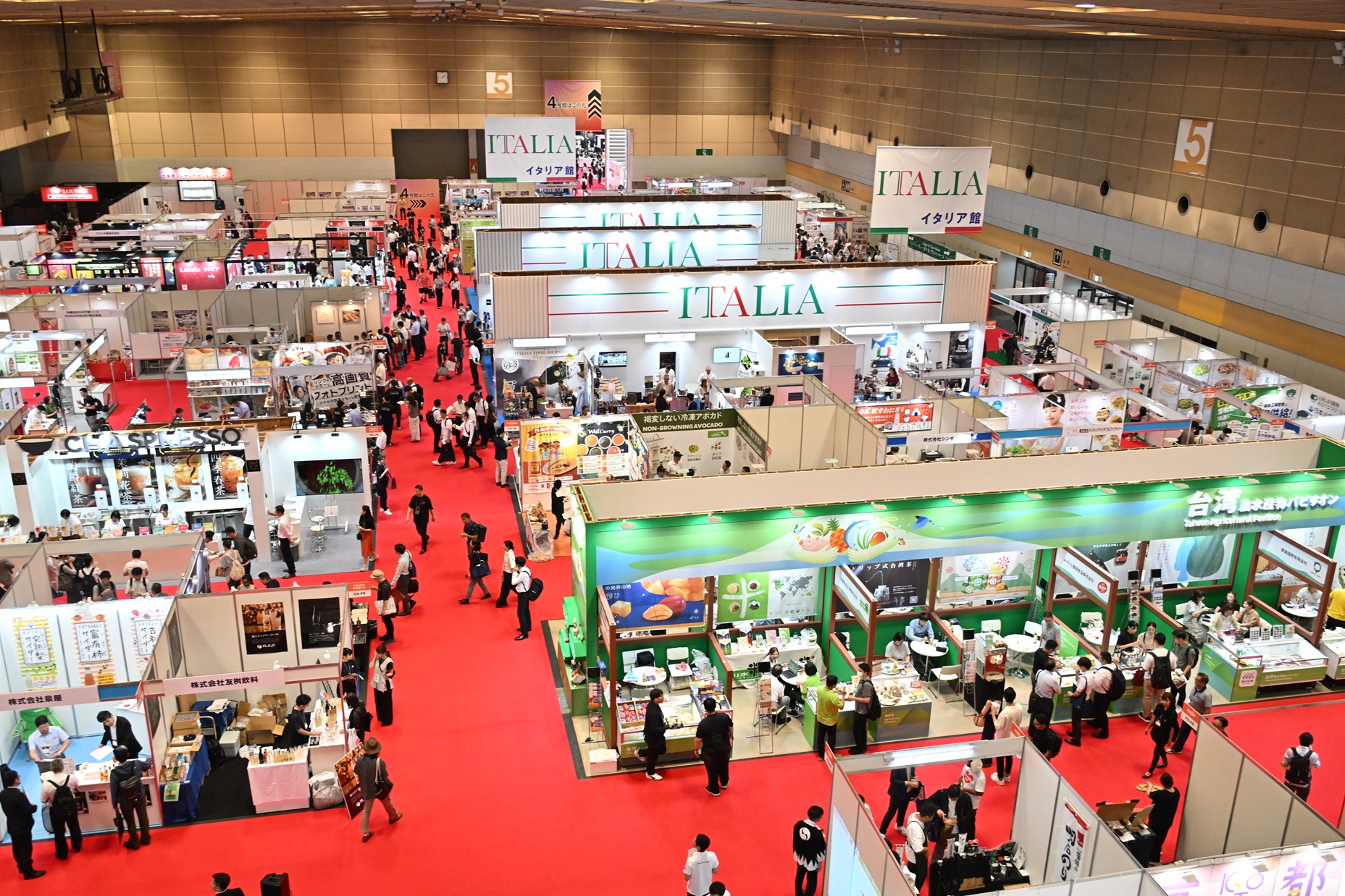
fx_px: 1158
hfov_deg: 60.3
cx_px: 672
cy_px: 448
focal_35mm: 31
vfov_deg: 42.3
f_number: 5.6
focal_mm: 31
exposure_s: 1/160
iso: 2500
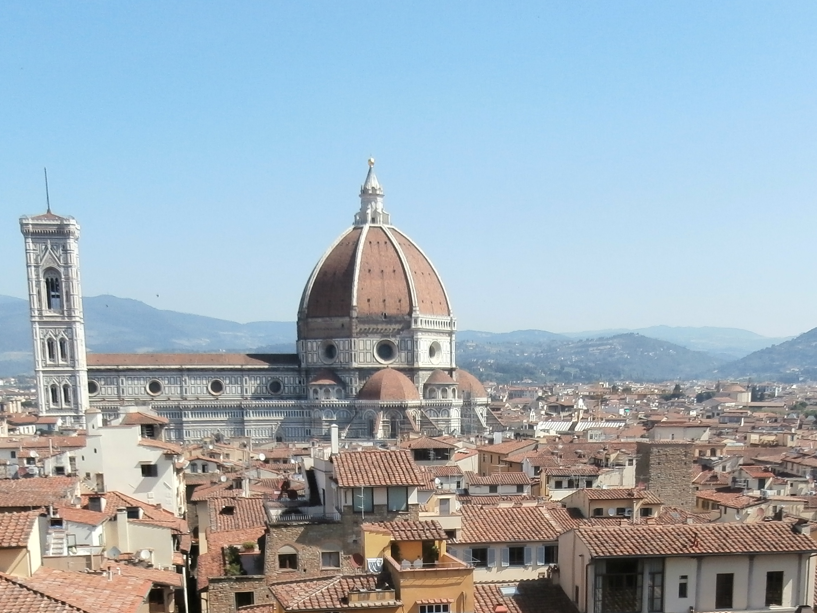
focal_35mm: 47
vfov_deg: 29.2
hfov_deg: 40.3
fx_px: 1109
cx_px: 469
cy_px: 591
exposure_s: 1/1000
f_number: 3
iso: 100
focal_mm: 4.2
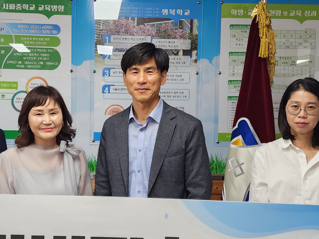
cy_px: 121
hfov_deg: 38.7
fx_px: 451
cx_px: 121
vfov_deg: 29.7
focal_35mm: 49
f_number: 1.8
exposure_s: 1/120
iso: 125
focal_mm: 6.4
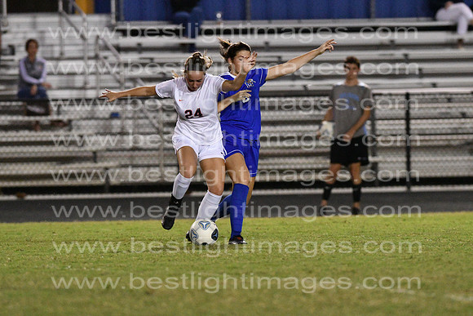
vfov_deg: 3.1
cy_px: 158
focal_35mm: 450
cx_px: 236
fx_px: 5914
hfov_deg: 4.6
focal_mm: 300
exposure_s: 1/640
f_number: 3.5
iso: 10000
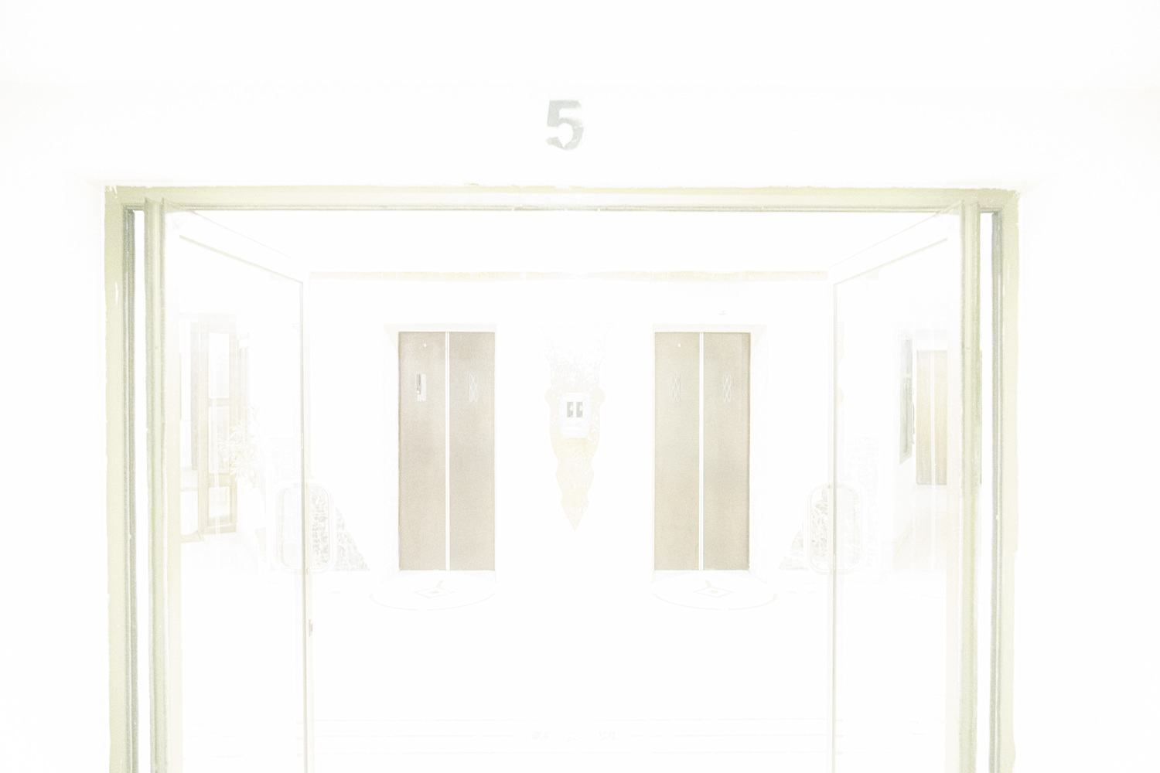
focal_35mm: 24
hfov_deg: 73.5
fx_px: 776
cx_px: 580
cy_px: 386
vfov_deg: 53.0
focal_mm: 24
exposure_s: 1/30
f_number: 4
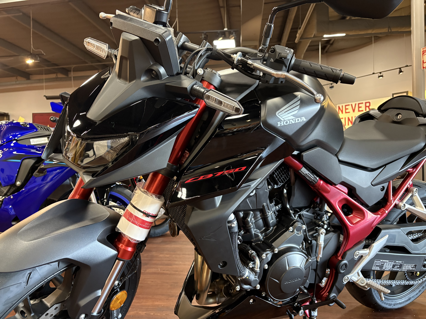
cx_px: 213
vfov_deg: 53.1
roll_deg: +1.3
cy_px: 160
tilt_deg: +0.2
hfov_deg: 67.3
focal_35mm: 26
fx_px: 320
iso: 500
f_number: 1.6
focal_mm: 5.96
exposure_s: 1/40
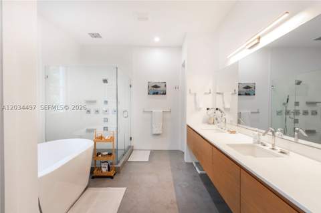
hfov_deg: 95.0
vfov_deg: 71.9
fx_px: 147
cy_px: 106
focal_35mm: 16
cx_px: 160
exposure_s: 1/6
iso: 250
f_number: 8
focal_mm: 11
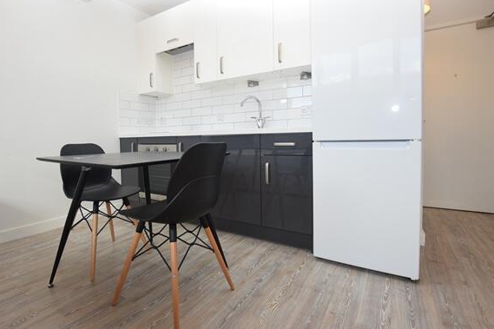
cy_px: 155
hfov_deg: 87.9
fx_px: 255
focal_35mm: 19
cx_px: 218
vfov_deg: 65.7
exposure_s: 1/125
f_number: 5.6
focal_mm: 11
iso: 560
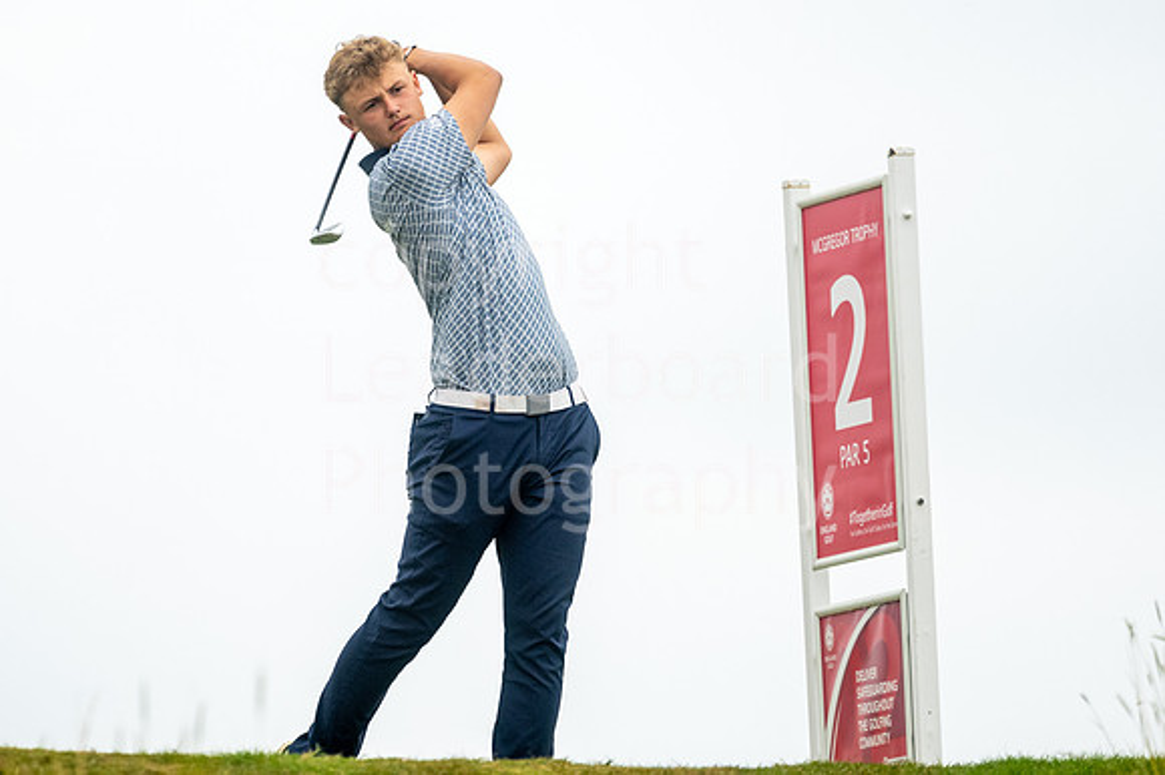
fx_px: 17568
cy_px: 307
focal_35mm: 543
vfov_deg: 2.5
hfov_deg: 3.8
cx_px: 462
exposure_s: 1/1000
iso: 400
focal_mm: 300
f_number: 4
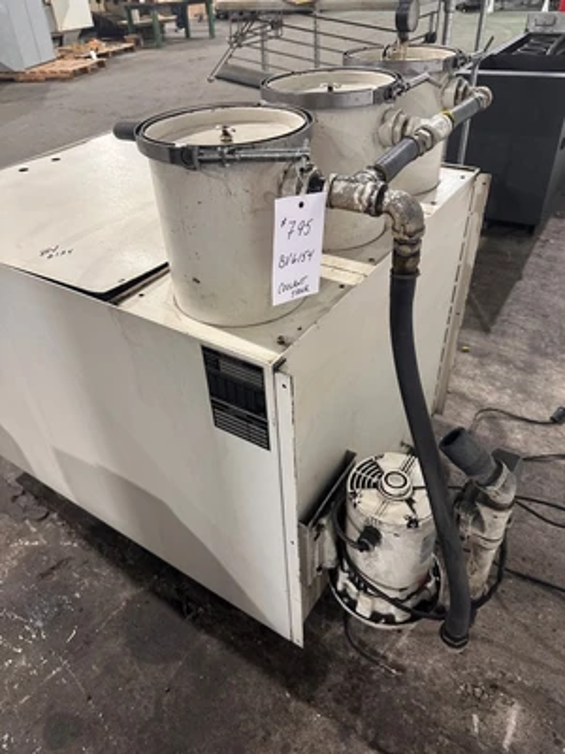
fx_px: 522
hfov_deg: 56.8
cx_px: 282
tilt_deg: -37.5
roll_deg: +3.5
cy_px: 377
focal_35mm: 24
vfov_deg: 71.6
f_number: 1.78
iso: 400
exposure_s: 1/60
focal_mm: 6.86
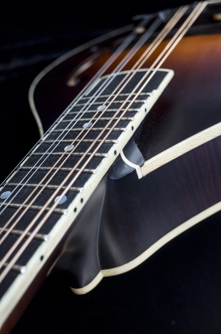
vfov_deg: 54.5
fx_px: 323
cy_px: 167
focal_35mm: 35
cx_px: 110
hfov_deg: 37.7
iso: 400
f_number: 4.5
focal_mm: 18.3
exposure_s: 1/250
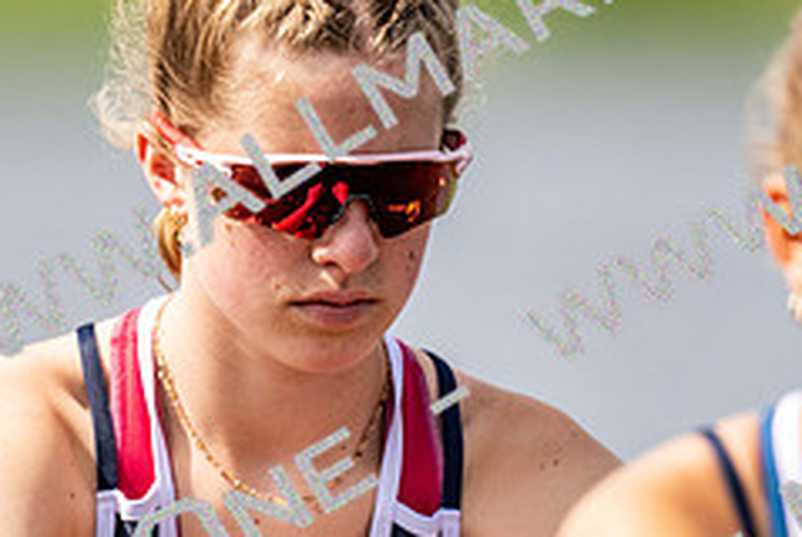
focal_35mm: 1454
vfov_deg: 0.9
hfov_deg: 1.4
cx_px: 279
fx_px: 32431
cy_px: 418
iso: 400
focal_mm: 600
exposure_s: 1/2500
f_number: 4
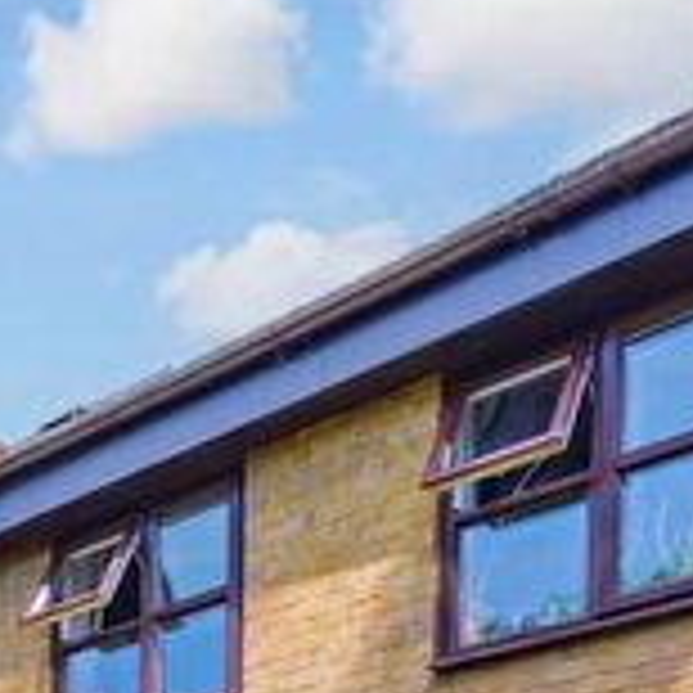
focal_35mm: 54
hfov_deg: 28.9
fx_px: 1223
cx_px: -54
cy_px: 907
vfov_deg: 26.6
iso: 100
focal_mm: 14
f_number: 8
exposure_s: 1/200
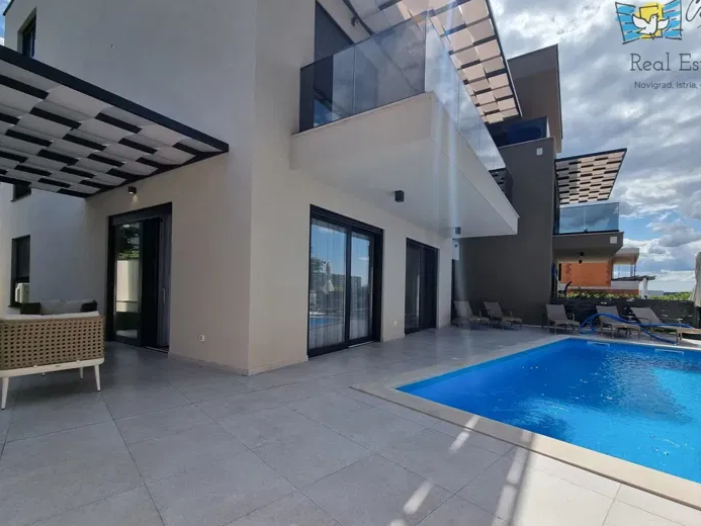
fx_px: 304
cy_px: 283
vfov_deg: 81.6
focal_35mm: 15
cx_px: 366
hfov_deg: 98.1
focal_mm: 2.2
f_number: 2.2
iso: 50
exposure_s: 1/2312
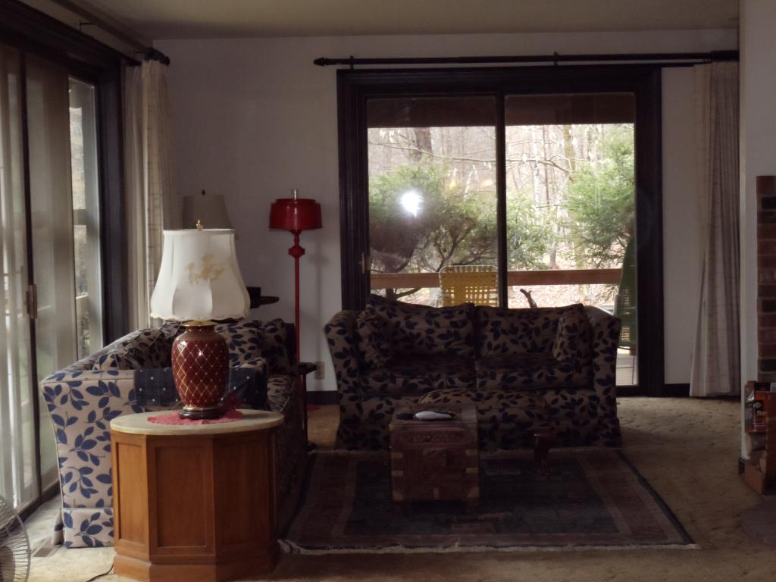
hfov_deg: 21.5
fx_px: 2040
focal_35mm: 91
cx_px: 388
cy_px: 291
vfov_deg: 16.2
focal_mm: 12.35
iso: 400
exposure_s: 1/30
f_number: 4.6
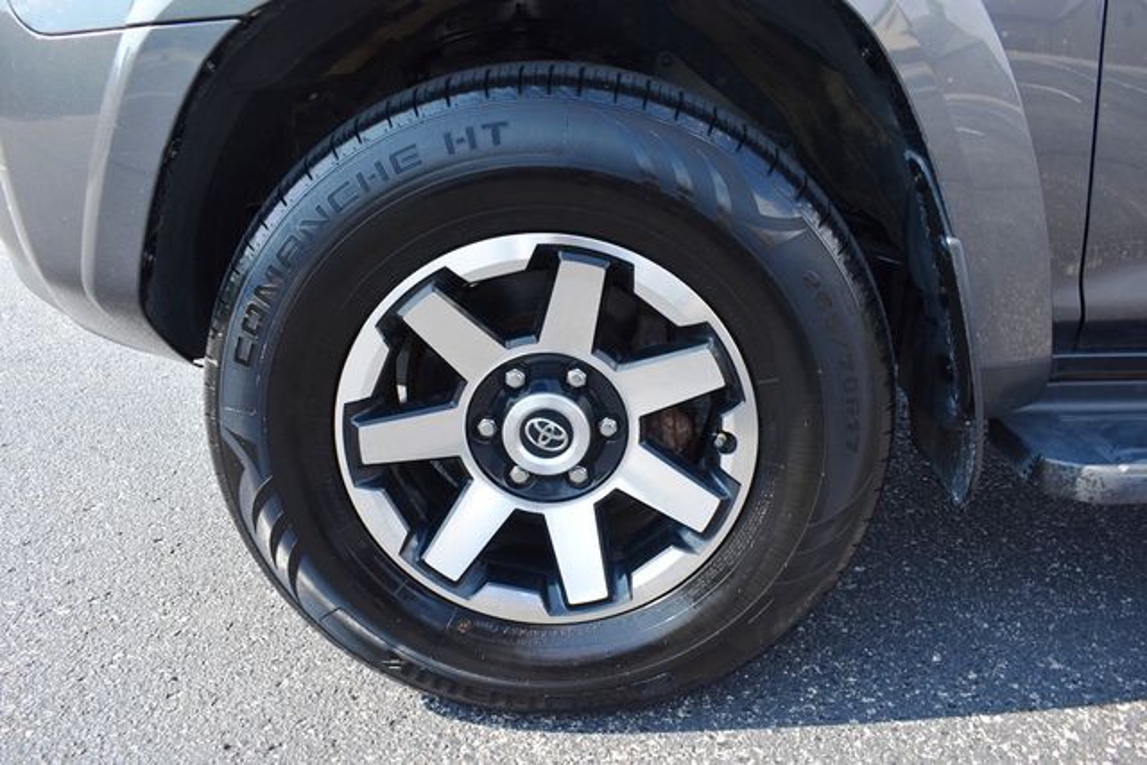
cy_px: 382
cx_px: 574
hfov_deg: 67.4
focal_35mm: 27
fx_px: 860
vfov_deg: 48.0
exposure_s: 1/250
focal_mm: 18
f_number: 5.6
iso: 250
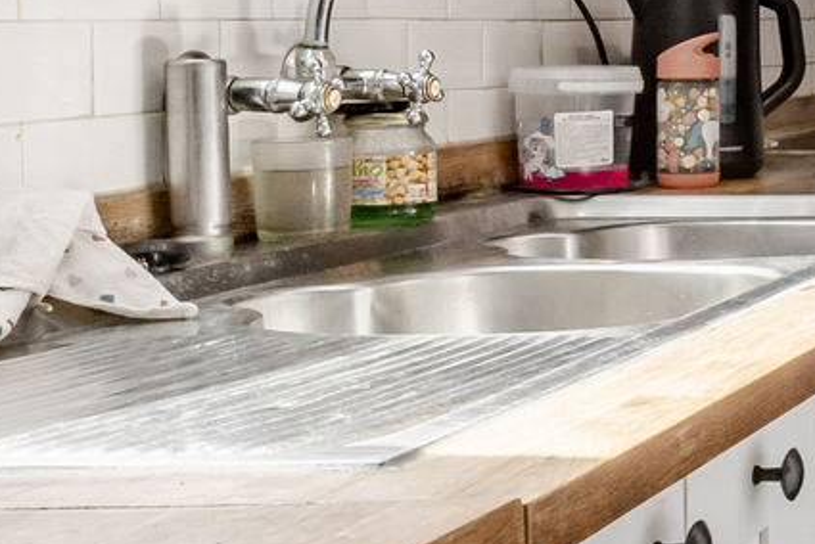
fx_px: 1790
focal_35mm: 79
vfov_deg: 16.9
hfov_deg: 19.4
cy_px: -11
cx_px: 1459
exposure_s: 1/30
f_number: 11
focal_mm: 14
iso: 250
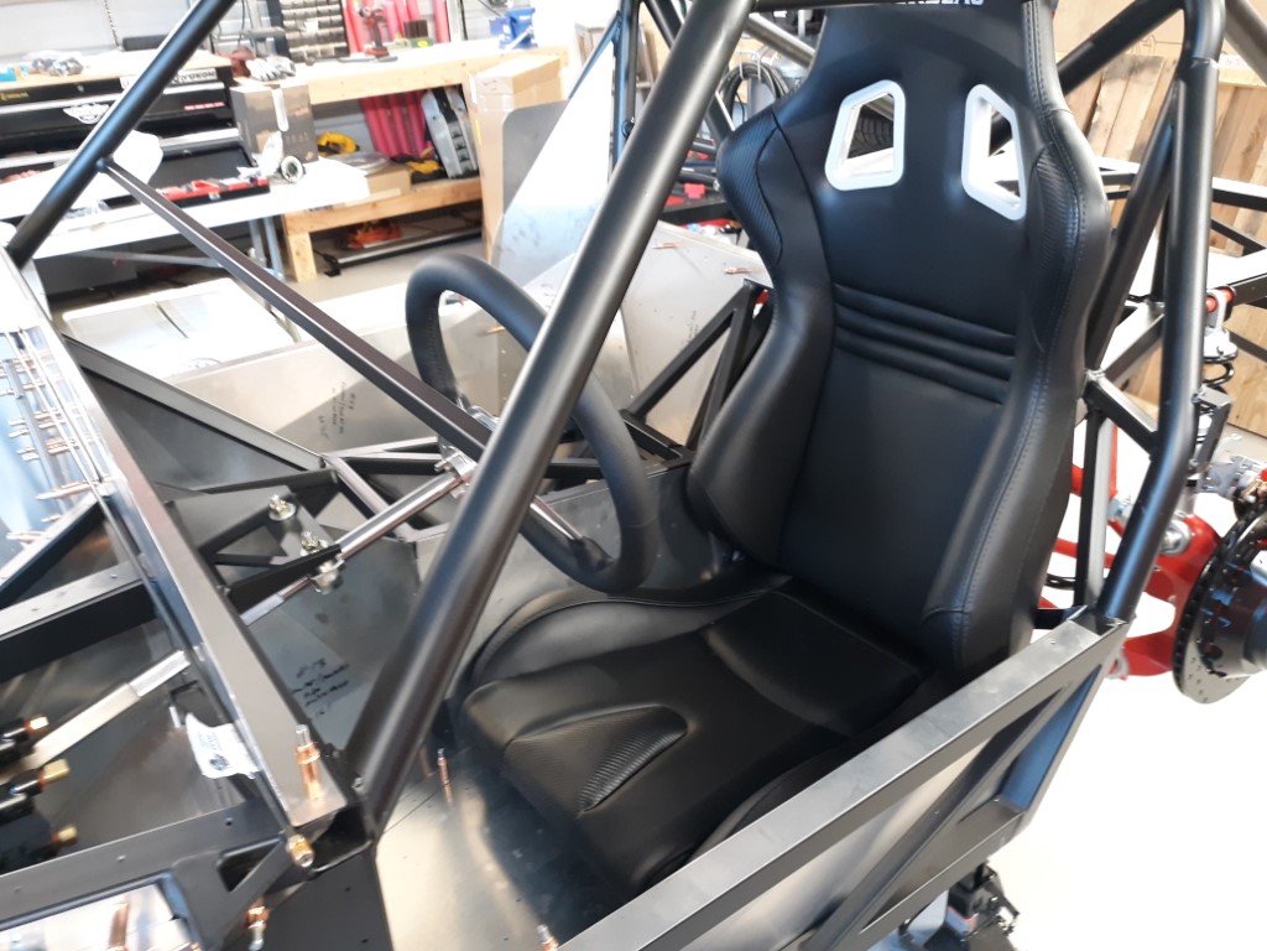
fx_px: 1025
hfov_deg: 63.4
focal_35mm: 28
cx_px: 634
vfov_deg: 49.7
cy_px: 476
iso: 250
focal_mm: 3.7
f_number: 1.7
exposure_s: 1/24
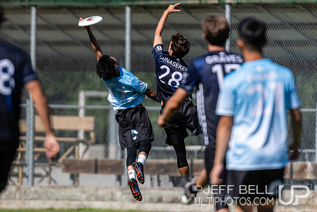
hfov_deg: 2.3
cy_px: 82
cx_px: 103
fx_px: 7948
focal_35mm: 902
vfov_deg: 1.5
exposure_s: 1/1000
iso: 100
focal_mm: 400
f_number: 4
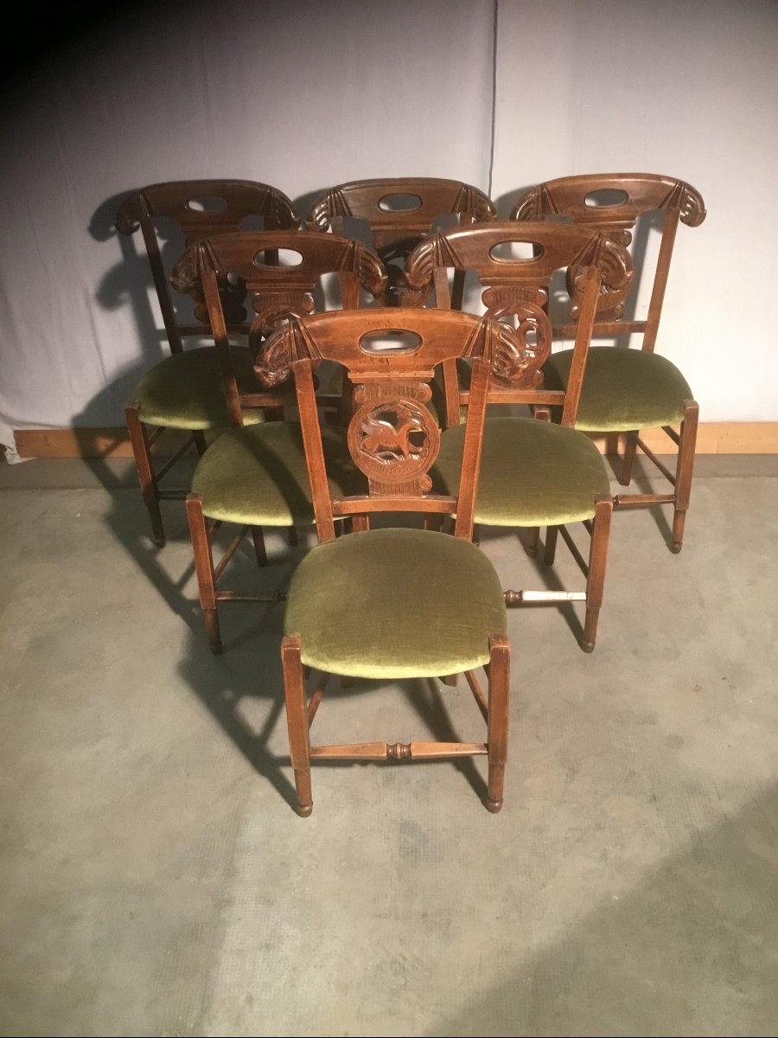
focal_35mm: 31
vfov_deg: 58.4
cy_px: 519
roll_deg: +0.6
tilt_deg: -32.1
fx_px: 929
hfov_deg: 45.4
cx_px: 389
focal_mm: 3.3
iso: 200
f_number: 2.4
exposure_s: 1/20
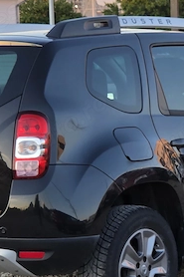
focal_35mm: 155
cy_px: 155
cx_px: 120
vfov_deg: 13.3
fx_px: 1190
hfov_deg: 8.8
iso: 50
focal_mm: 7
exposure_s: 1/100
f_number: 2.4
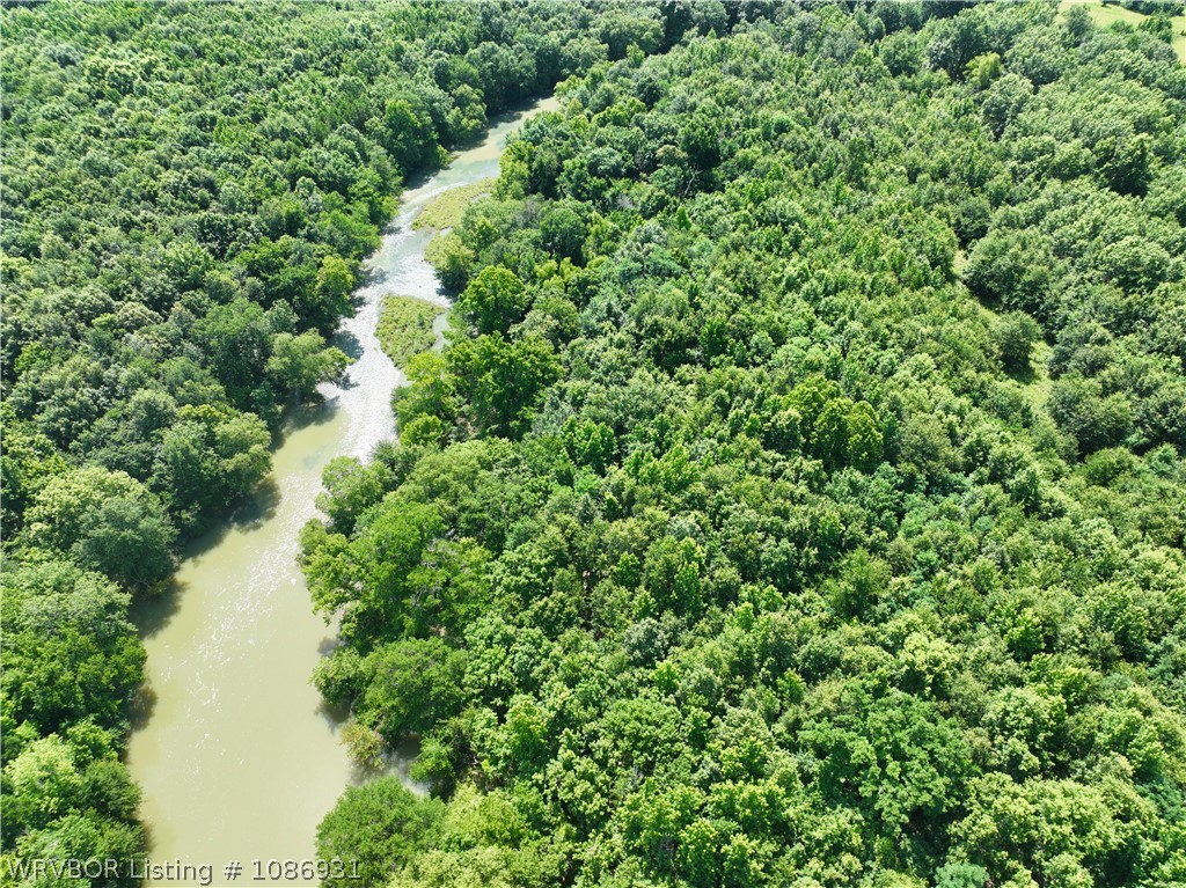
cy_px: 444
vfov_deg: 56.8
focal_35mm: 24
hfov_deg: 71.6
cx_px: 593
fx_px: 822
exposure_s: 1/640
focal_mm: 12.29
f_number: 2.8
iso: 100
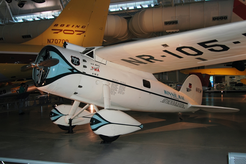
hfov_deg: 53.2
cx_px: 123
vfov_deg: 36.8
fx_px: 246
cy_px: 82
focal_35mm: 36
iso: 200
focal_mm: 24
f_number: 3.5
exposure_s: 1/60
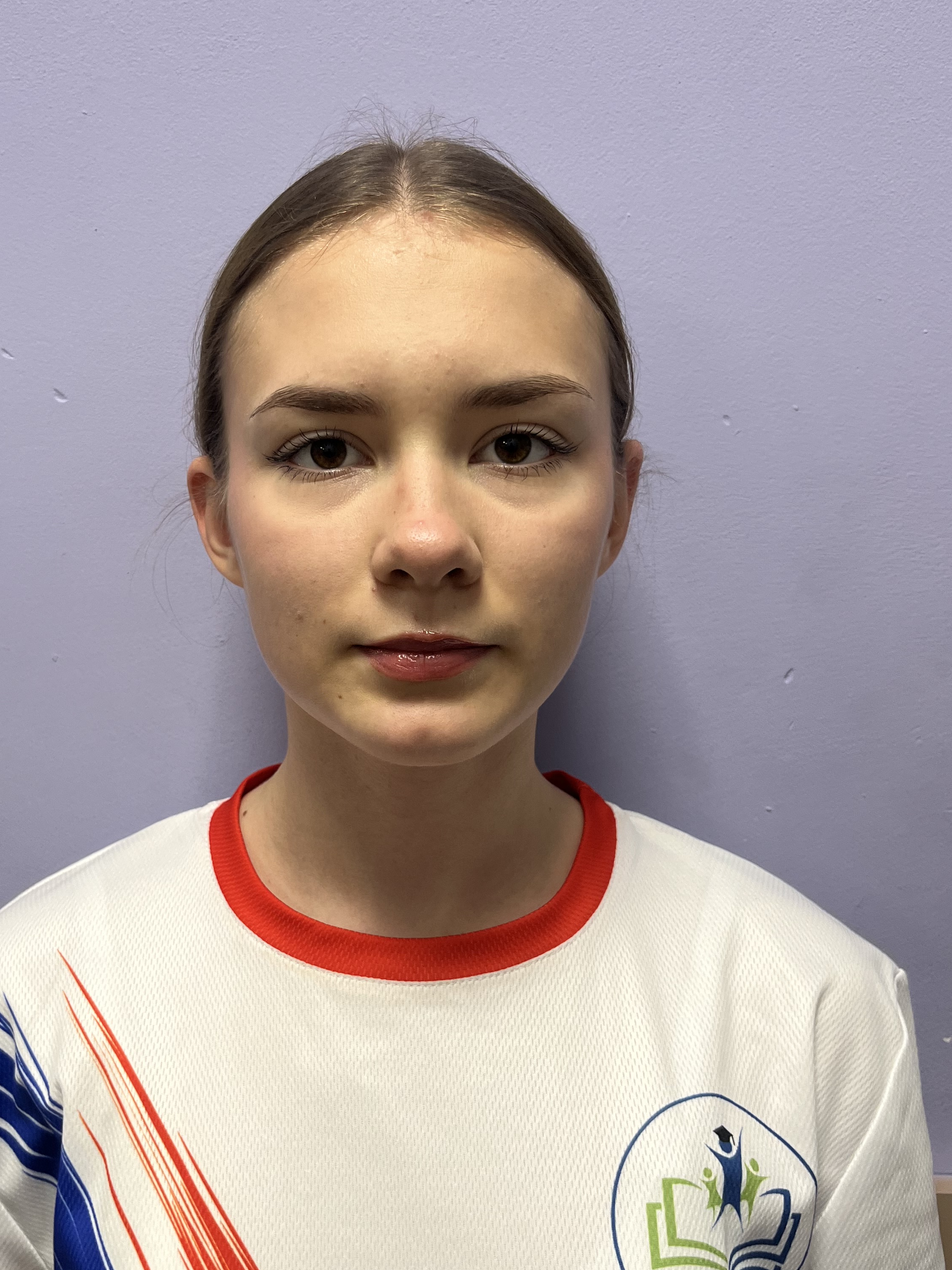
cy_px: 679
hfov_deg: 40.5
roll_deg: +1.1
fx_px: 1284
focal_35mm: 35
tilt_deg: -11.8
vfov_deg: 52.6
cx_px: 388
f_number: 1.6
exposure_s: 1/100
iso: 125
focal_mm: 5.1
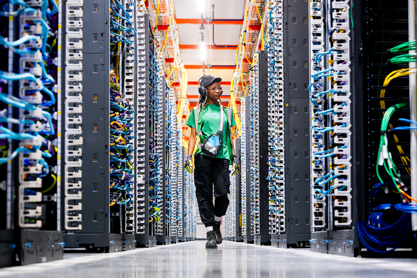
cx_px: 208
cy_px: 139
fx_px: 602
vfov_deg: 26.0
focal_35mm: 52
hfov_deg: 38.2
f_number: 4.8
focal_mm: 52
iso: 6400
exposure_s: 1/125
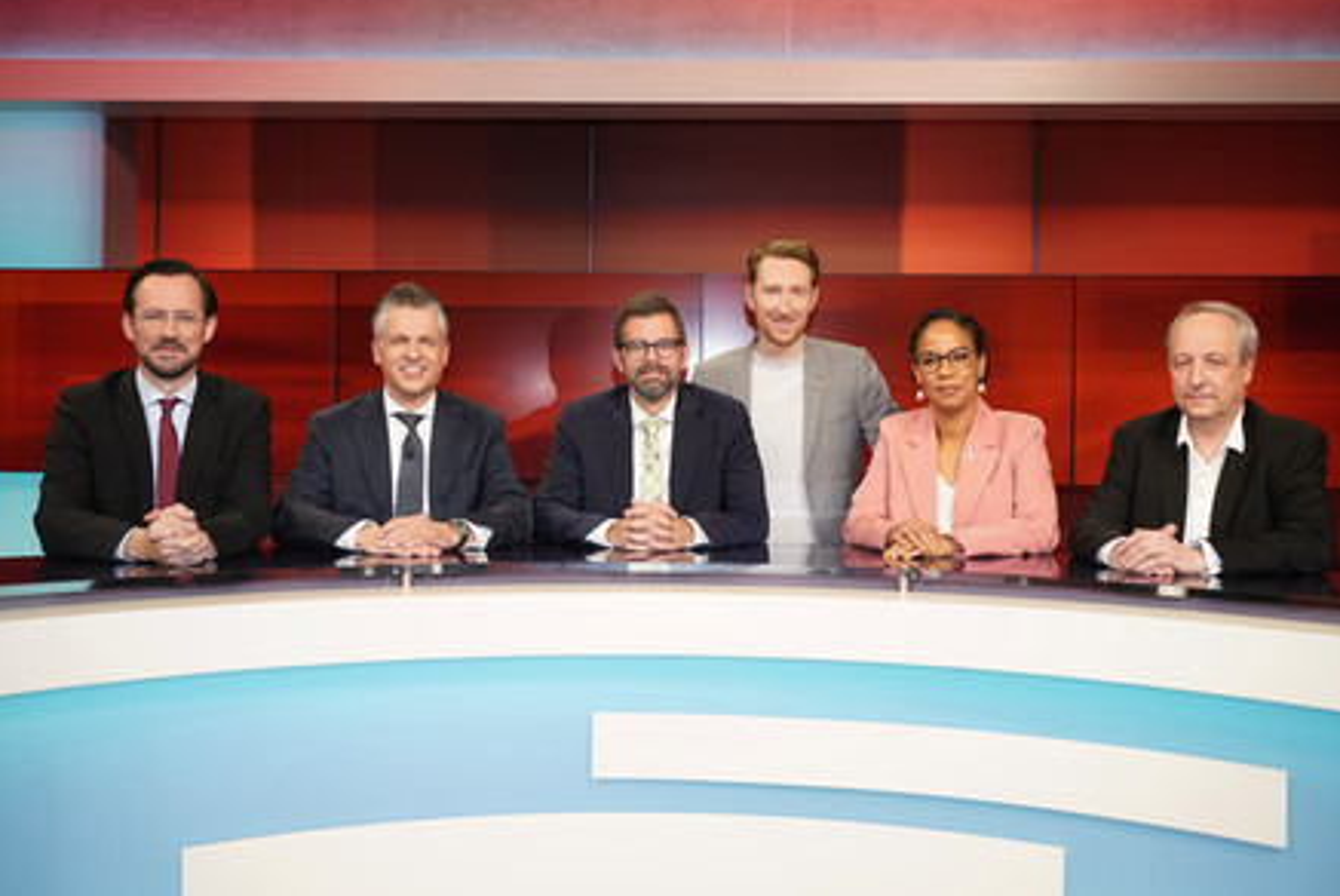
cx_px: 688
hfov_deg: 55.8
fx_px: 1266
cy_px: 439
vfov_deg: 38.9
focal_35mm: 34
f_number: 5
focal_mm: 33
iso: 2000
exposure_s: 1/125
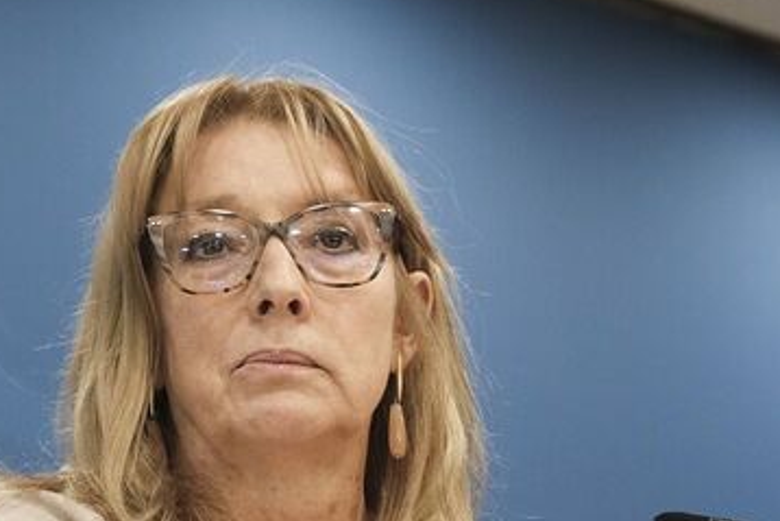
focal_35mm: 216
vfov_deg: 6.4
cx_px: 497
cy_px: 435
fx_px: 4682
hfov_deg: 9.5
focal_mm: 55
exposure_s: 1/320
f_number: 3.2
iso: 1600
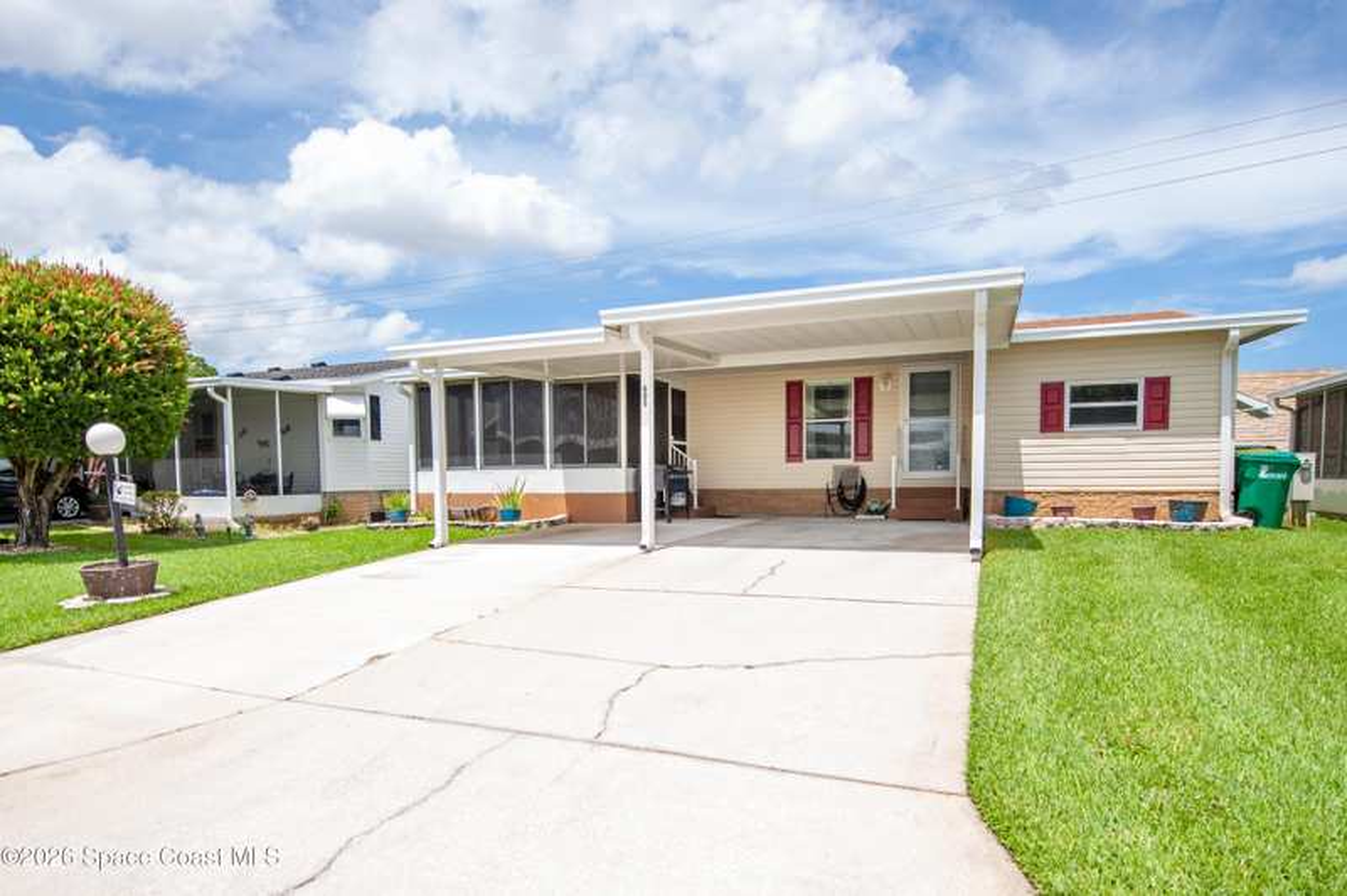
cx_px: 651
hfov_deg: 83.3
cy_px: 535
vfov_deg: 60.7
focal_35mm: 20
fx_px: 757
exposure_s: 1/8000
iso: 500
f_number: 3.2
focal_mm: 14
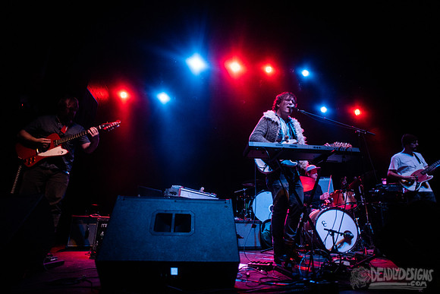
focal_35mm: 20
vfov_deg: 62.0
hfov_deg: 84.0
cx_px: 220
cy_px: 147
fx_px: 244
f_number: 3.2
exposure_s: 1/100
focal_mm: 20
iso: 3200
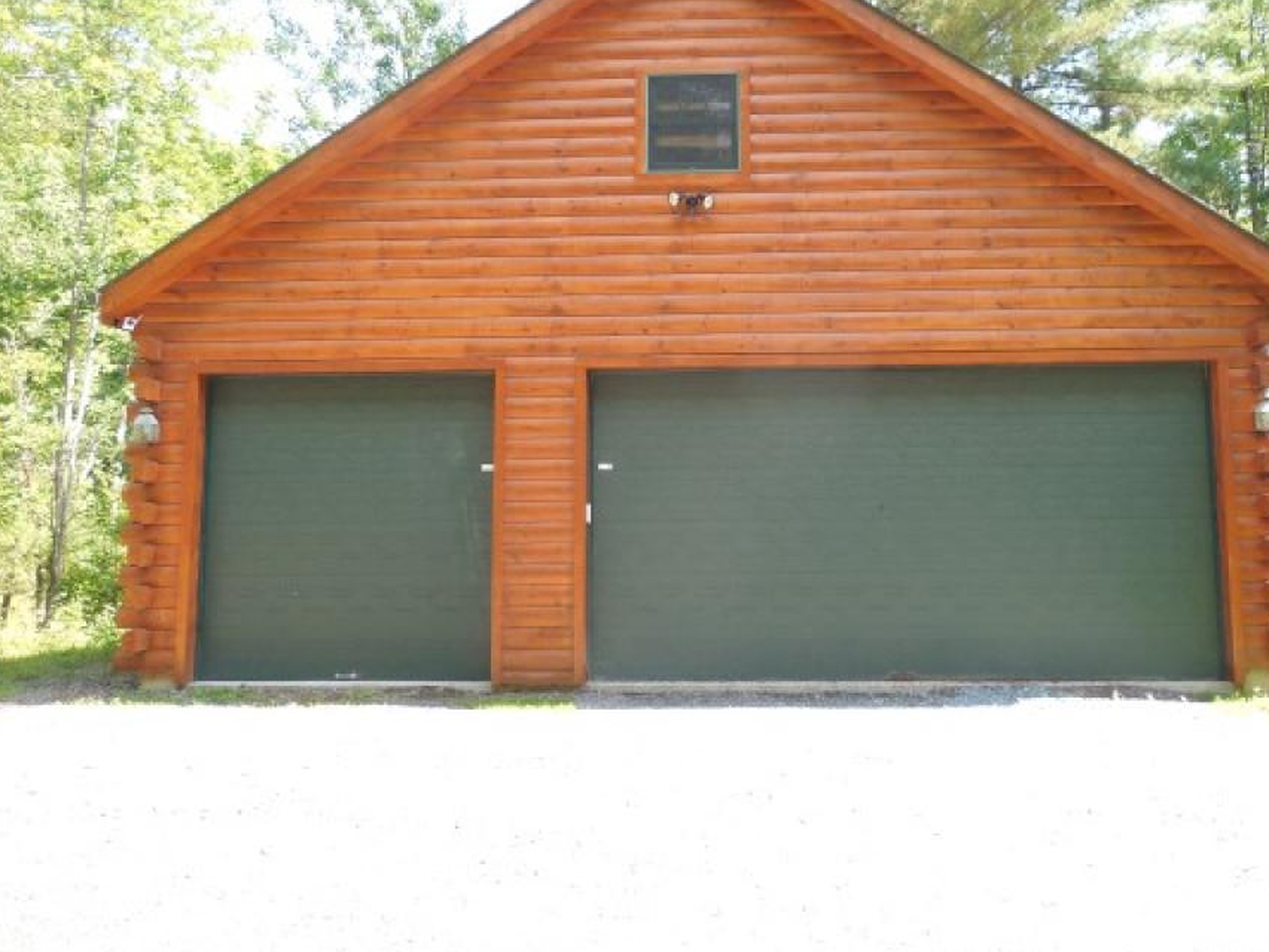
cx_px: 717
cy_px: 388
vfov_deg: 46.6
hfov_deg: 59.7
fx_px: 1100
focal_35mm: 30
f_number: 3.3
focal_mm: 4.5
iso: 125
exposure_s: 1/125
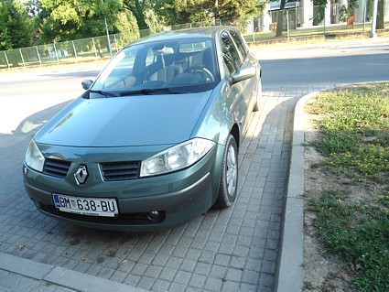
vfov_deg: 53.1
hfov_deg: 67.3
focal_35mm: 26
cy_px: 146
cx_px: 194
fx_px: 292
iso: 80
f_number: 2.8
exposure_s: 1/125
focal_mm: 4.7
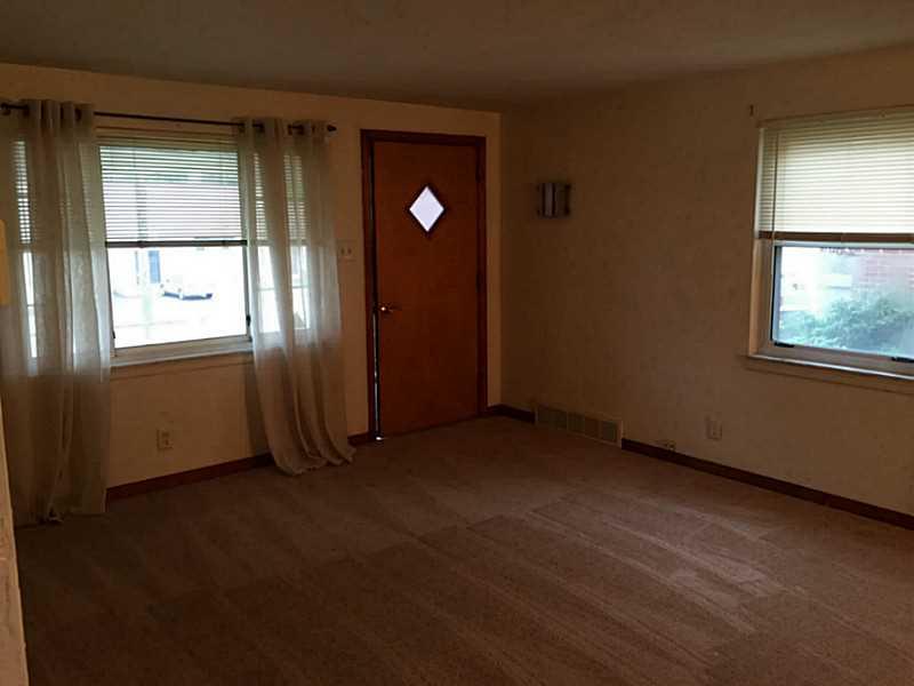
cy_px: 343
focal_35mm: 29
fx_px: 766
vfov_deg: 48.2
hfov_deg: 61.7
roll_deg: +0.0
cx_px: 457
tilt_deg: -8.5
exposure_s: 1/15
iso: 80
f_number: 2.2
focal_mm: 4.15
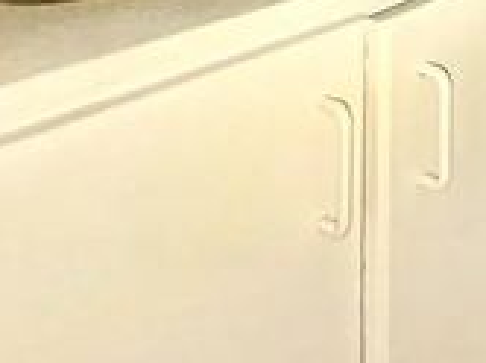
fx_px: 757
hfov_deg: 25.7
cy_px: -293
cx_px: 744
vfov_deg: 19.8
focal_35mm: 54
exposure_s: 1/60
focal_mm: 2.22
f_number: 2.2
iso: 160
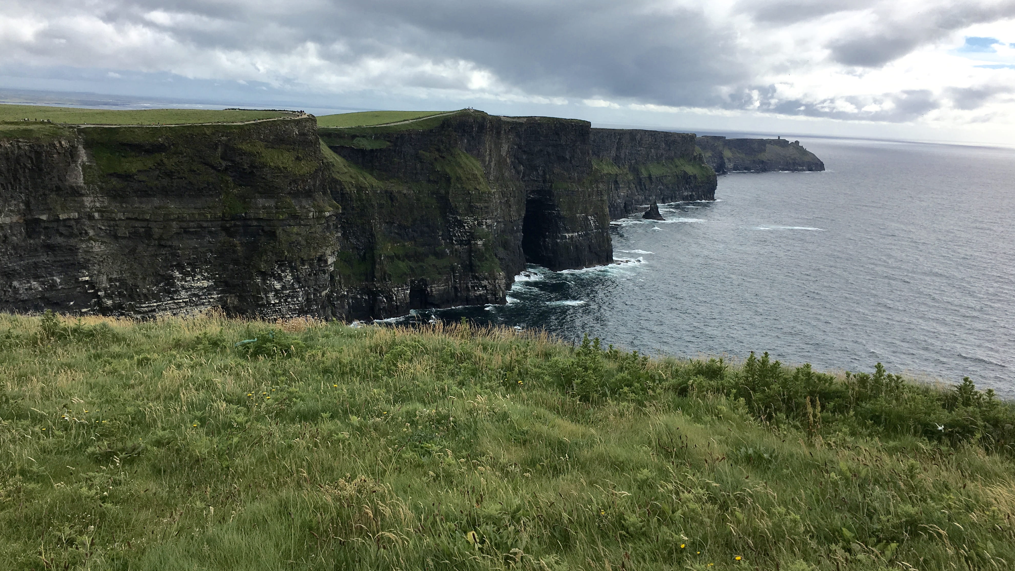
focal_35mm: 32
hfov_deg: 61.0
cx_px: 507
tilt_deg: -7.7
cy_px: 222
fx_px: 861
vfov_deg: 36.5
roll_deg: -3.3
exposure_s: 1/2024
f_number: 2.2
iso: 25
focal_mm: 4.15
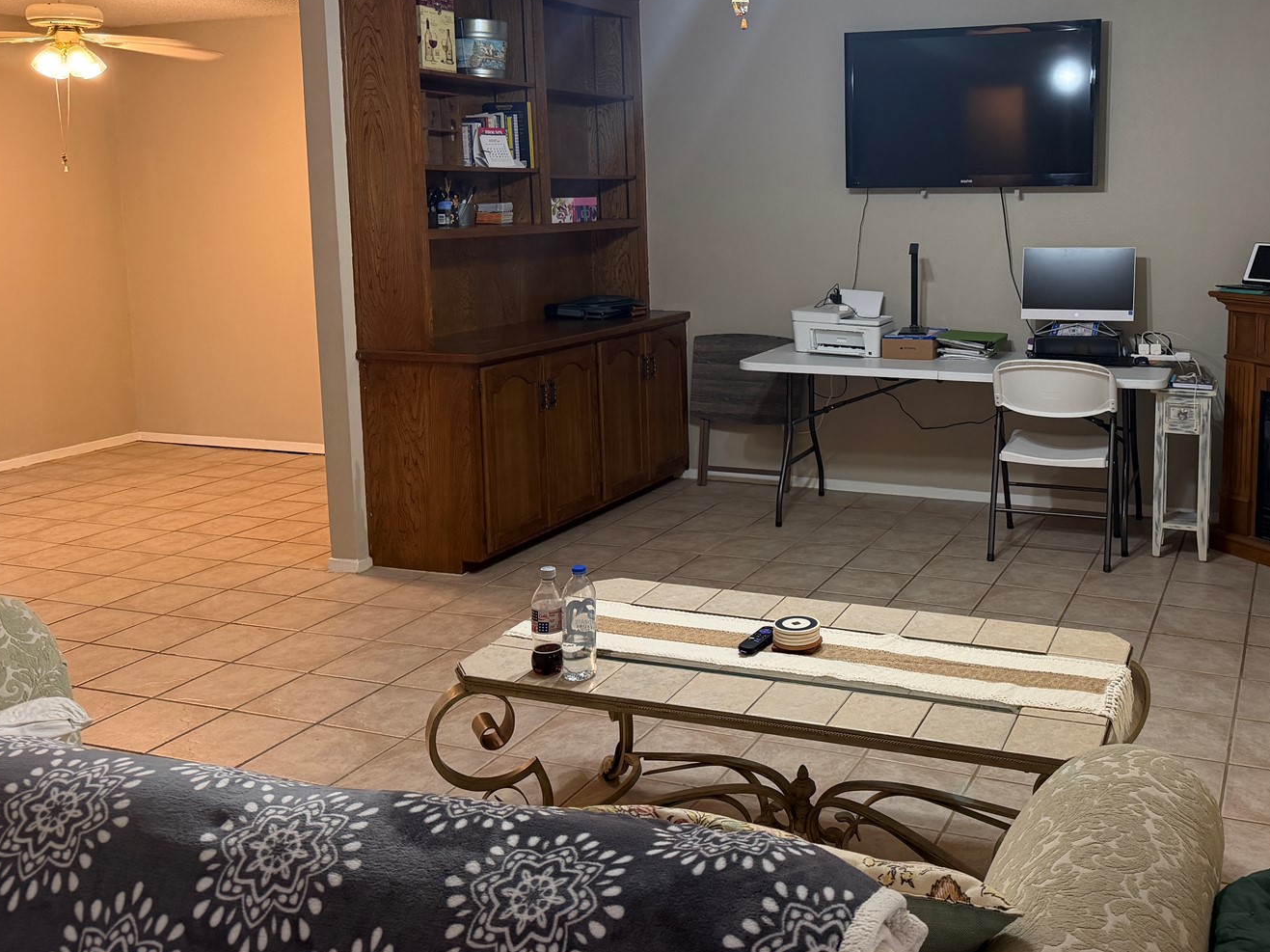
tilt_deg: -7.5
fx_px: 1284
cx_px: 852
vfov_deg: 40.2
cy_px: 326
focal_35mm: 35
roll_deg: +0.4
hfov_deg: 51.6
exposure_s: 1/60
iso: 200
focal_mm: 6.76
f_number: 1.78
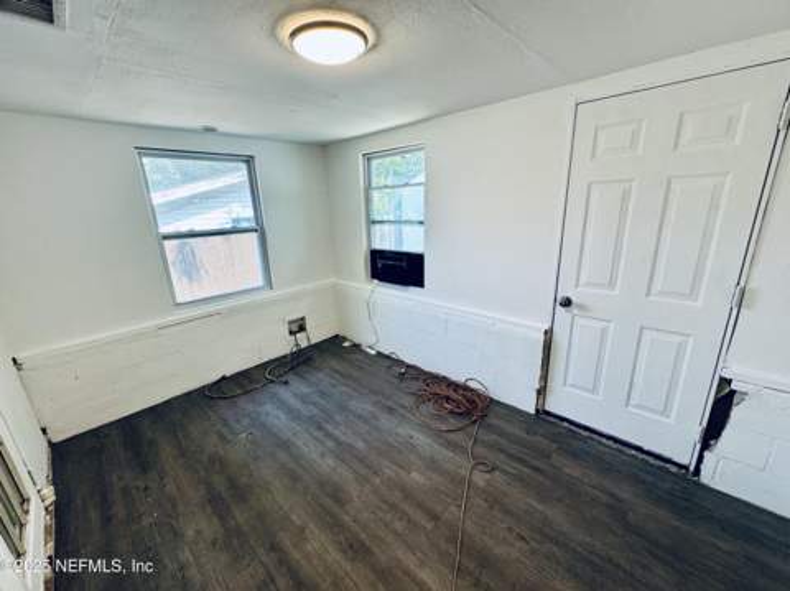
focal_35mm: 14
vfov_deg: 85.6
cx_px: 395
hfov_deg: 102.1
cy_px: 296
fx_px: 319
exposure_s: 1/120
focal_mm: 2.22
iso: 160
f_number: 2.2
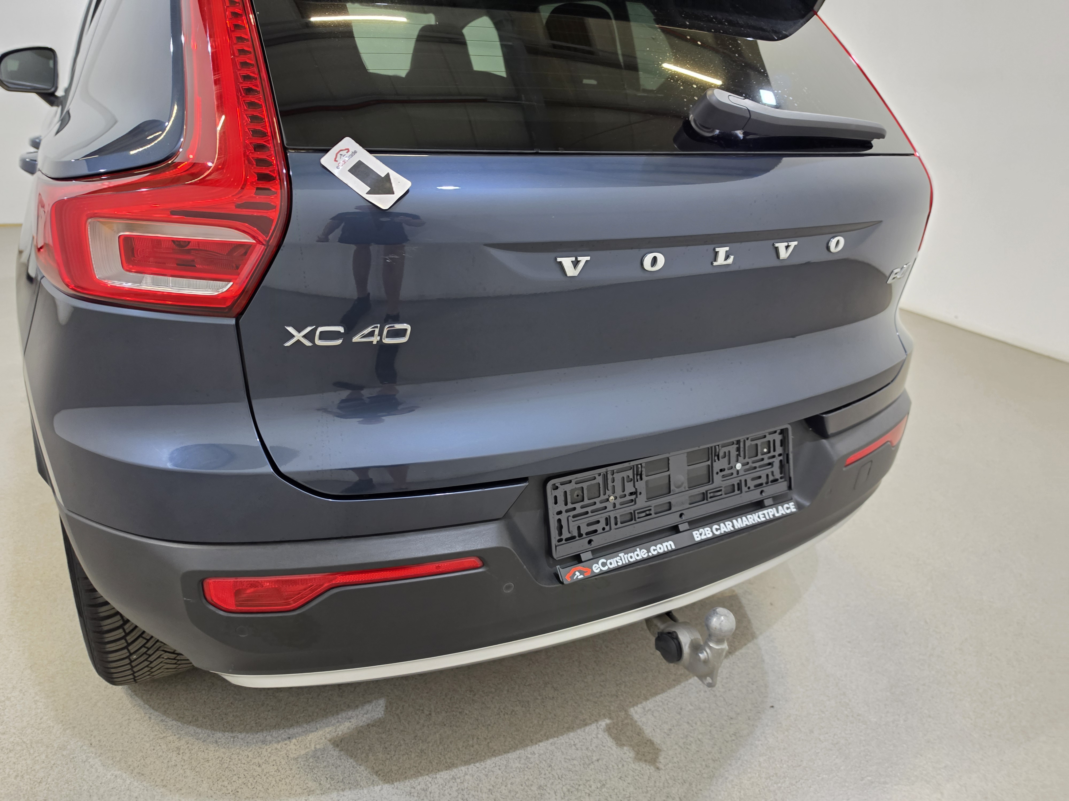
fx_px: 710
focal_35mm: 23
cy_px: 400
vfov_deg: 58.9
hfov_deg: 73.9
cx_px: 534
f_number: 1.4
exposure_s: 1/100
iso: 250
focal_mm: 6.5
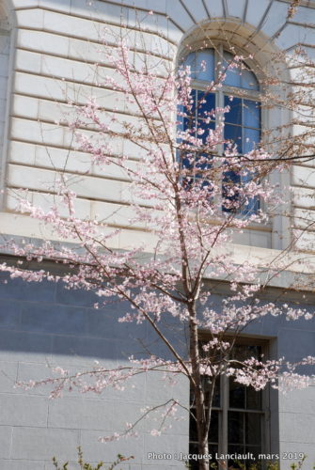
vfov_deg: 29.2
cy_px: 235
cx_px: 158
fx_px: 902
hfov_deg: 19.8
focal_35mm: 69
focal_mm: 46
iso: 100
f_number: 16
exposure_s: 1/40
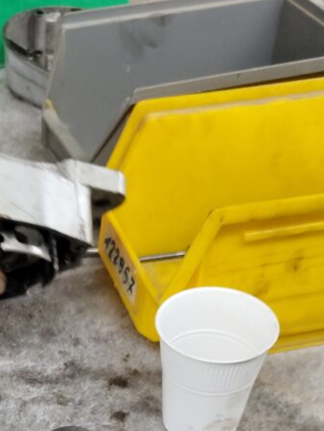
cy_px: 517
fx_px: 798
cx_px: 34
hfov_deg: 22.4
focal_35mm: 64
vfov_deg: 26.8
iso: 176
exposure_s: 1/100
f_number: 1.88
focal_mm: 5.59
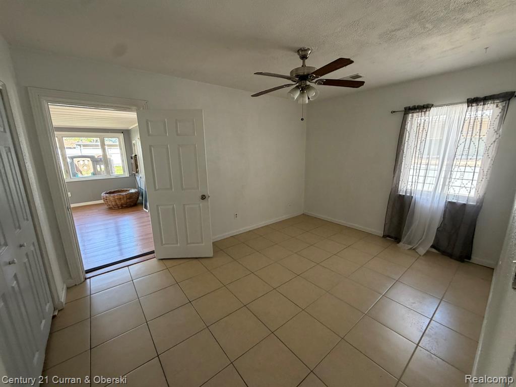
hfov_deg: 102.1
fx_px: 209
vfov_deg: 85.7
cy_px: 194
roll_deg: +1.3
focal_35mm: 14
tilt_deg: -12.0
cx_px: 258
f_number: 2.2
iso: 250
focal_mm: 2.22
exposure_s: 1/121
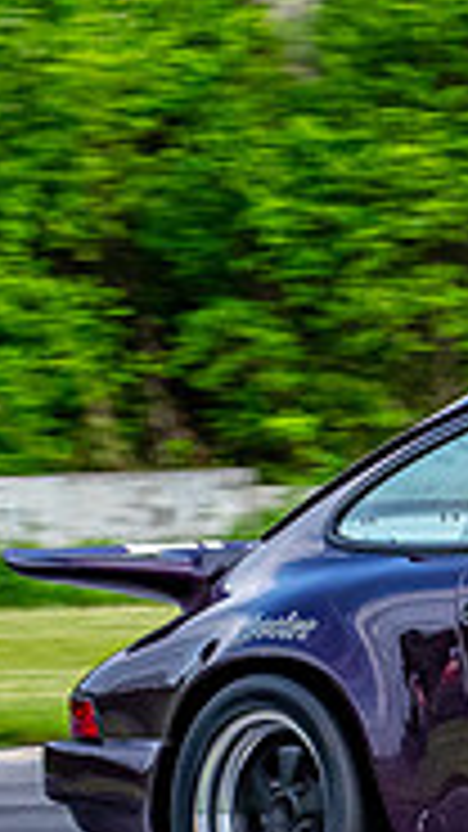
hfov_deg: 1.5
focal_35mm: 789
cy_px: 611
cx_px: 979
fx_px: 17414
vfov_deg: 2.7
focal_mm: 100
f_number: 8
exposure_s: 1/400
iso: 400
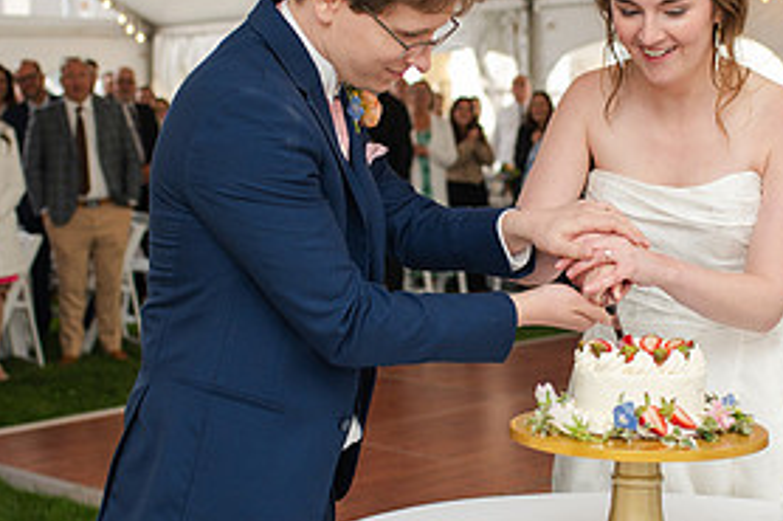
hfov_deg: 27.6
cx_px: 493
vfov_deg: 18.6
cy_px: 276
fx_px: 1587
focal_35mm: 73
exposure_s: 1/200
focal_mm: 35
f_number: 3.2
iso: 800
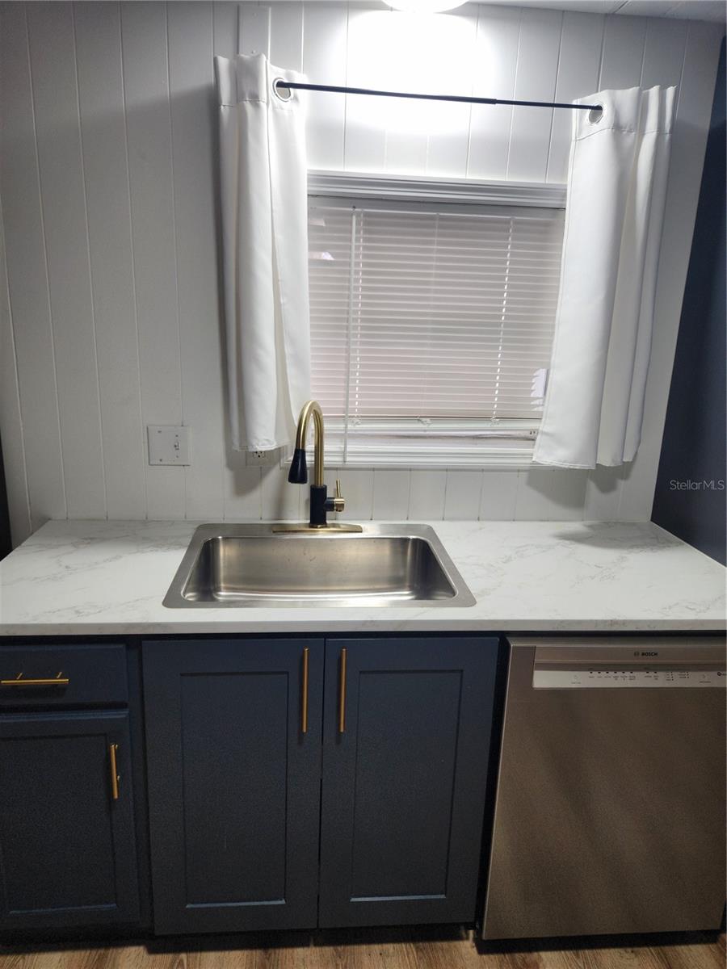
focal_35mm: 23
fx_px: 644
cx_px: 364
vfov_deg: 73.9
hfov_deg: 58.9
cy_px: 484
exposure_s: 1/120
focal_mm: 5.4
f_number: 1.8
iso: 80
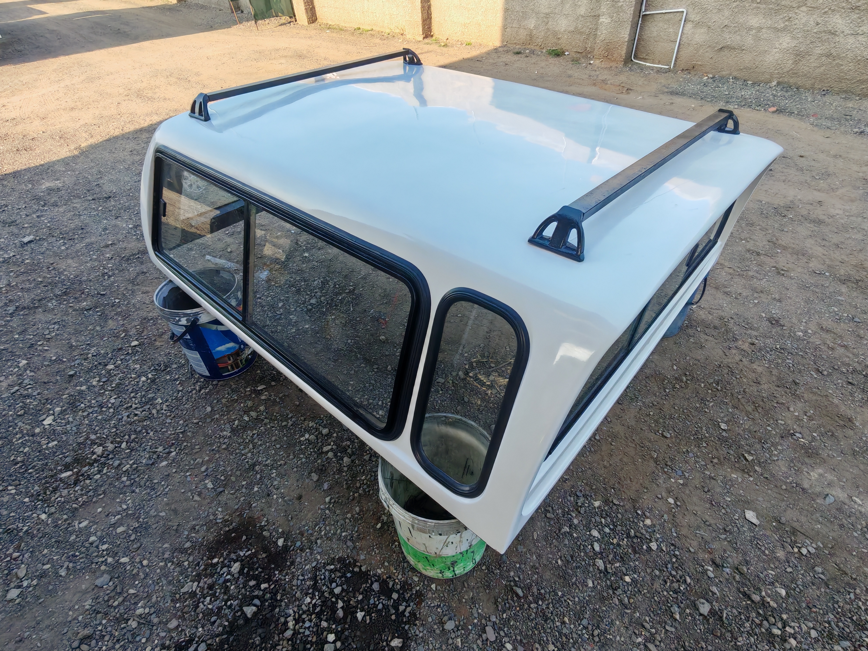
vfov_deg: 71.6
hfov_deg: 87.8
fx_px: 451
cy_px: 326
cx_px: 434
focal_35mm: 18
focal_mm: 1.96
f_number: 2.2
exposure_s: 1/410
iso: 50
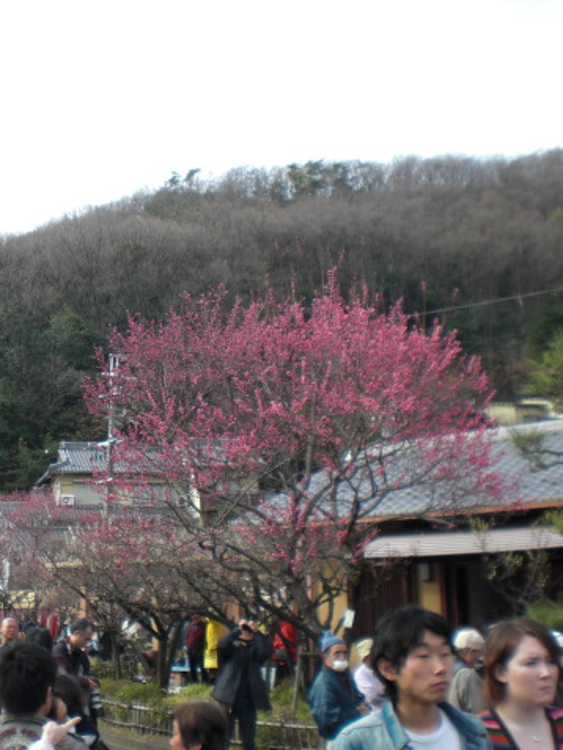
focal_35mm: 51
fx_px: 1105
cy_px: 376
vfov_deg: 37.5
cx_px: 82
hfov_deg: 27.8
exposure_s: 1/320
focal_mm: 6.3
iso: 64
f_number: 3.1
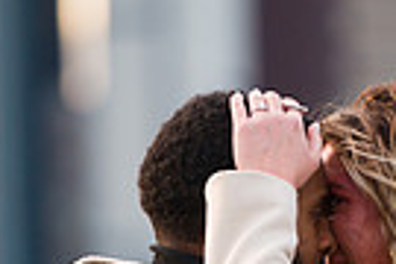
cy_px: 276
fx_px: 9470
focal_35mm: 861
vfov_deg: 1.6
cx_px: 408
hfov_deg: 2.4
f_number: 3.2
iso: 200
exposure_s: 1/320
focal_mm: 200
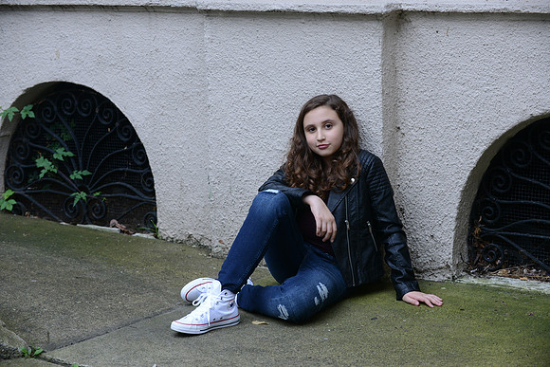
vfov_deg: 15.9
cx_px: 275
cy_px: 184
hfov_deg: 23.6
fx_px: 1314
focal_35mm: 86
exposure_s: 1/125
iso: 800
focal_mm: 86
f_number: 5.6
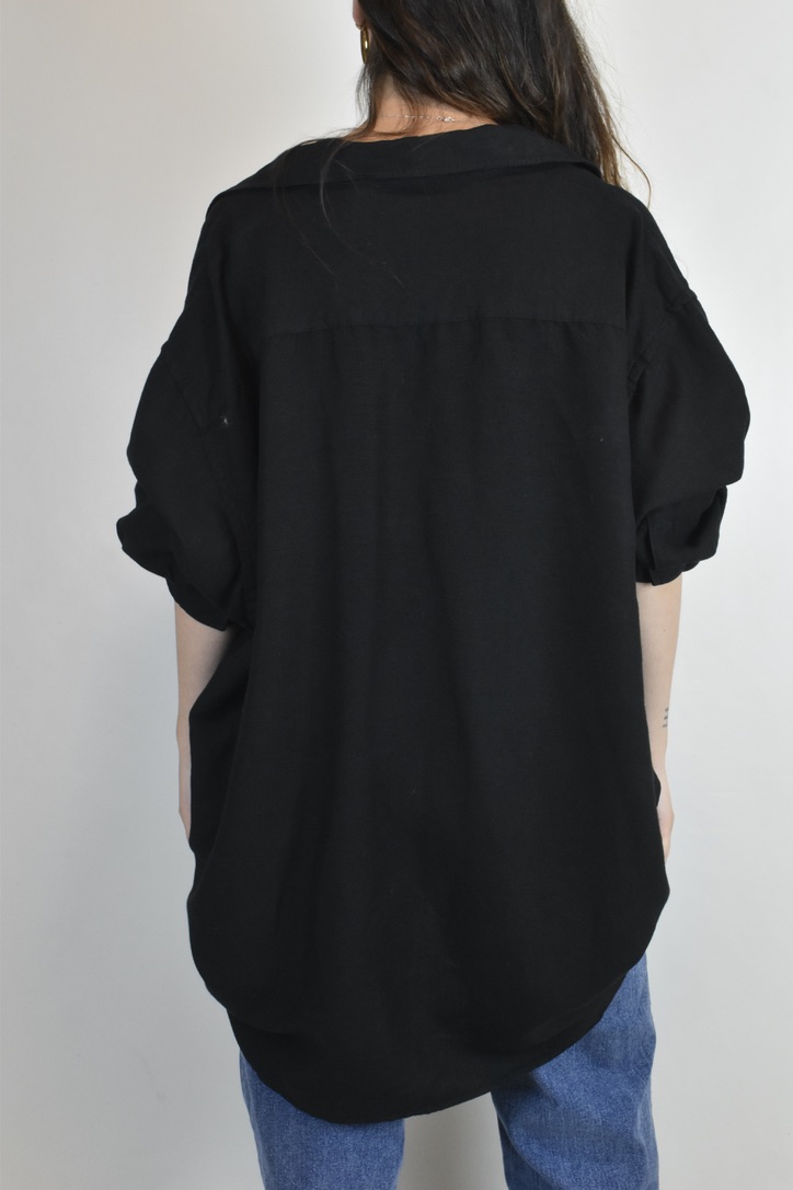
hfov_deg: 28.1
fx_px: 1586
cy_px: 595
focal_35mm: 48
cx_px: 396
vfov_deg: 41.1
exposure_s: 1/30
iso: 1600
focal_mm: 32
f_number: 18
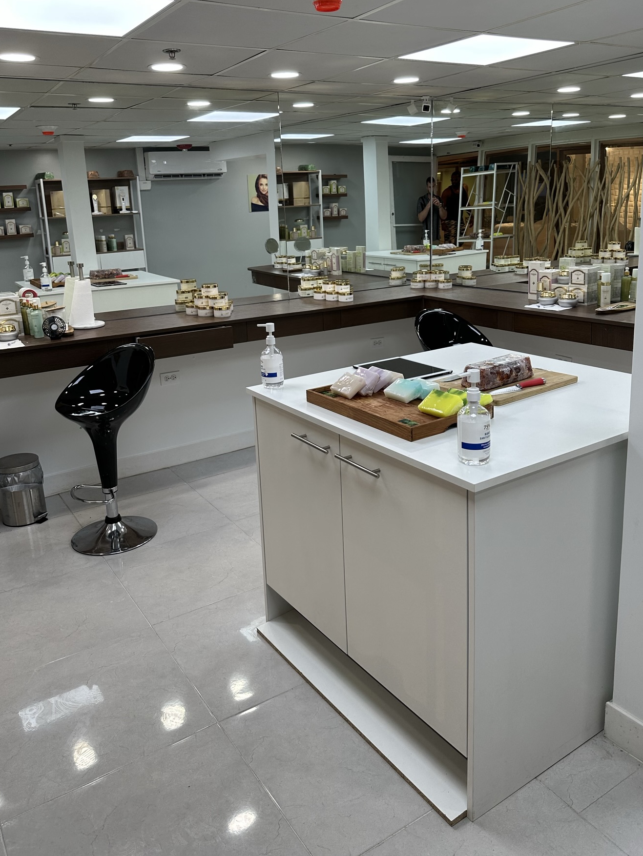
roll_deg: +2.7
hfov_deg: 49.8
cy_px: 364
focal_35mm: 28
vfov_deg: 63.1
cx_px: 332
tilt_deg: -14.7
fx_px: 693
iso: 80
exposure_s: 1/171
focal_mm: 6.86
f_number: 1.78
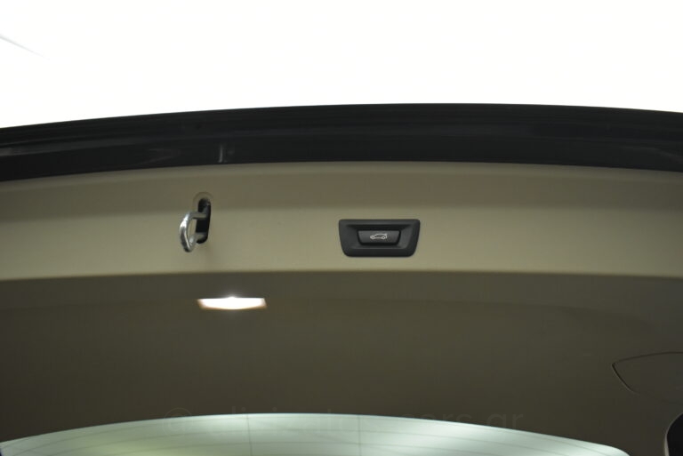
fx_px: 598
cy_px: 228
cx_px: 342
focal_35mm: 32
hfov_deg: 59.5
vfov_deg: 41.8
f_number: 3.8
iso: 1600
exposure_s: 1/200
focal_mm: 21
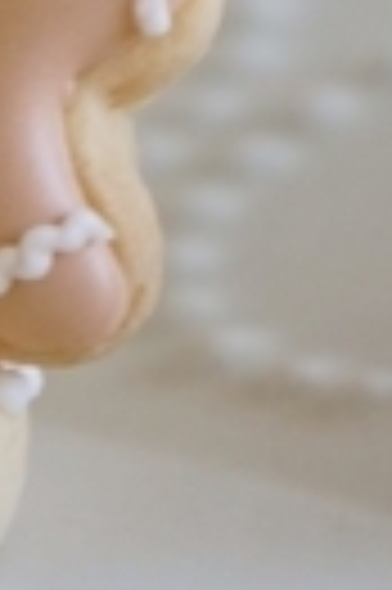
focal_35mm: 573
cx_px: -1289
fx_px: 9381
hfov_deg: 2.3
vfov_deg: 3.6
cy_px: -459
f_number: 5
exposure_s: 1/15
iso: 100
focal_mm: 49
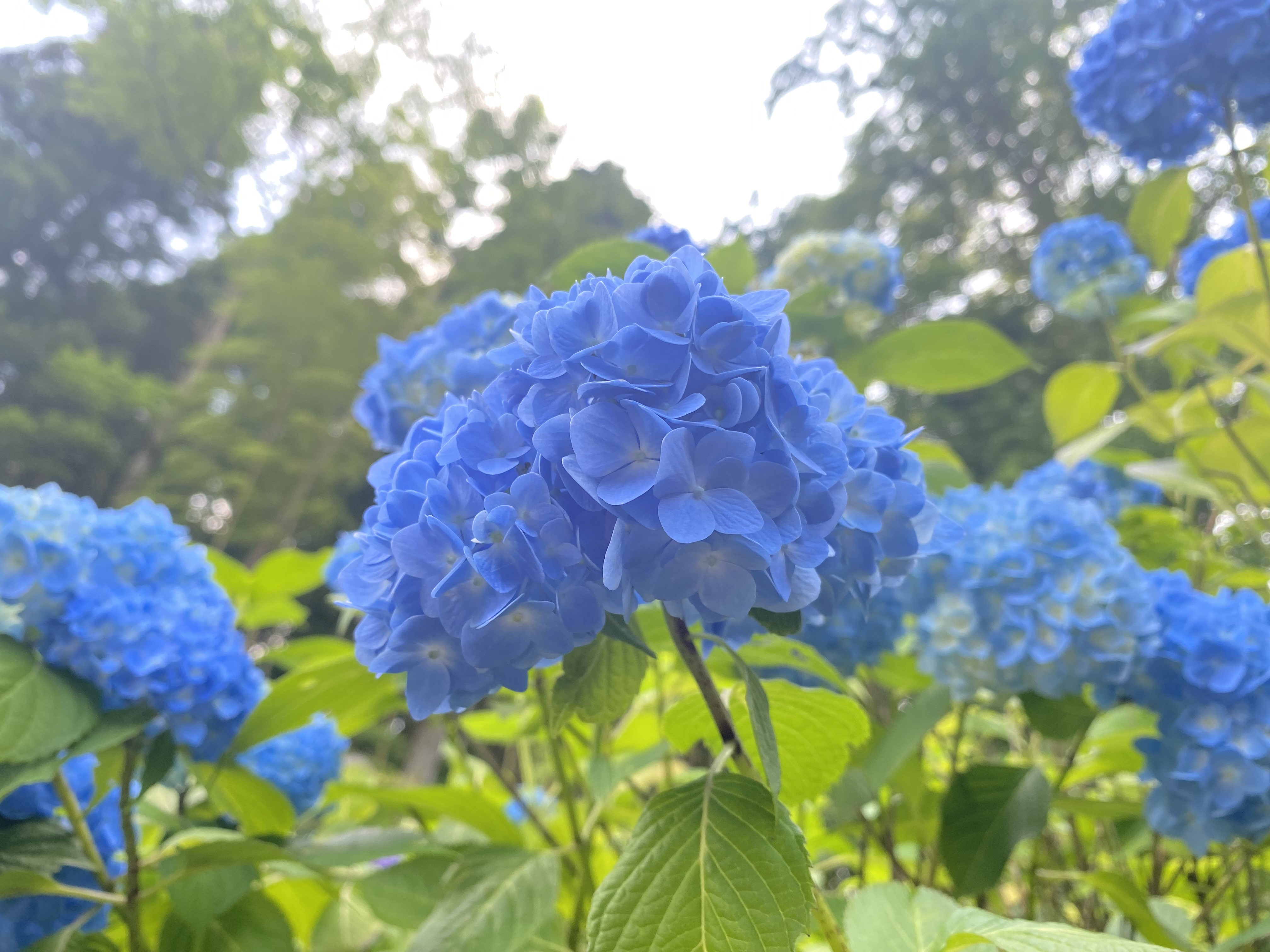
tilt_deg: +49.5
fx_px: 954
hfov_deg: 67.3
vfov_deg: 53.1
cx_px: 635
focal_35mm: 26
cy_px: 476
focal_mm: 4.25
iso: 50
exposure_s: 1/121
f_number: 1.8
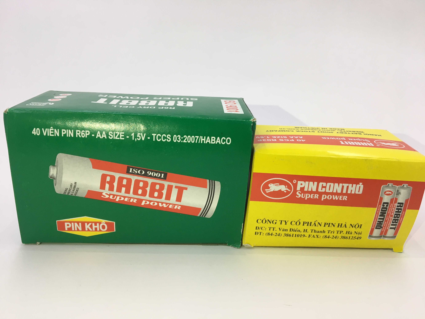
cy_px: 160
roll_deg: -3.2
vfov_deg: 48.2
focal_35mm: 29
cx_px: 212
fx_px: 356
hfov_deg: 61.7
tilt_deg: -18.9
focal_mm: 4.15
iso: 25
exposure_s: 1/33
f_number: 2.2
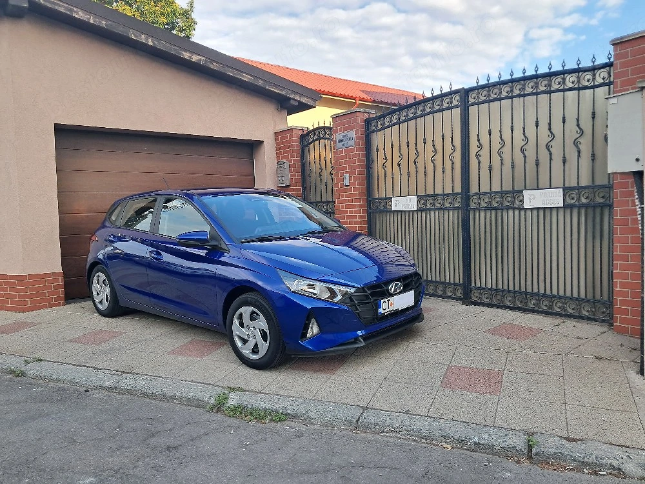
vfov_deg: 51.4
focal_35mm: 27
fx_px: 503
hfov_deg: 65.3
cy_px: 242
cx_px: 322
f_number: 1.8
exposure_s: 1/185
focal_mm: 4
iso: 50
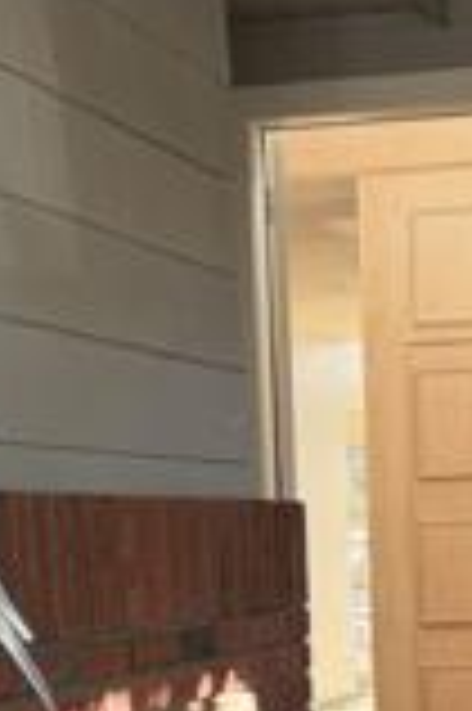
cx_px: 382
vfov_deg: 18.7
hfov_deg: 13.5
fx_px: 1991
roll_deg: +1.3
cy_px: 950
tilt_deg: -12.4
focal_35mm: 101
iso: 125
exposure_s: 1/192
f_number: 1.78
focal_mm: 6.76
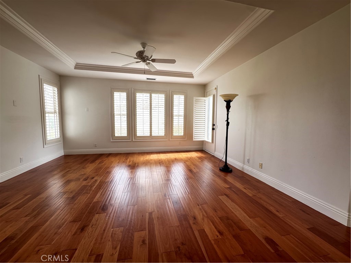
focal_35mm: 14
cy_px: 132
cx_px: 176
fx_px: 142
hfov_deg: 102.1
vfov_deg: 85.7
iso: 320
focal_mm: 2.22
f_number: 2.2
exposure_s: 1/74
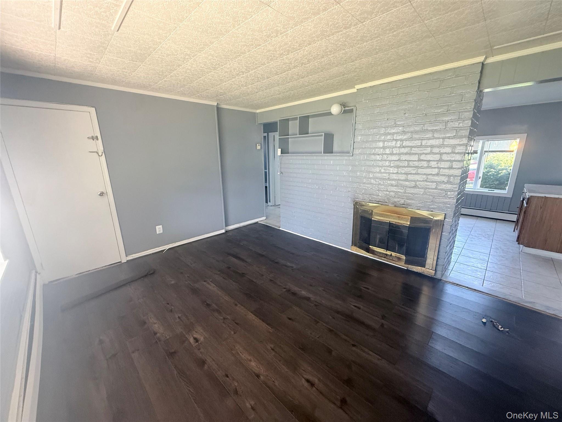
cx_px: 281
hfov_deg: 102.1
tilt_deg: -12.6
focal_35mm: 14
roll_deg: +1.4
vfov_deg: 85.7
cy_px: 211
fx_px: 227
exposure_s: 1/94
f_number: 2.2
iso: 320
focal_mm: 2.22
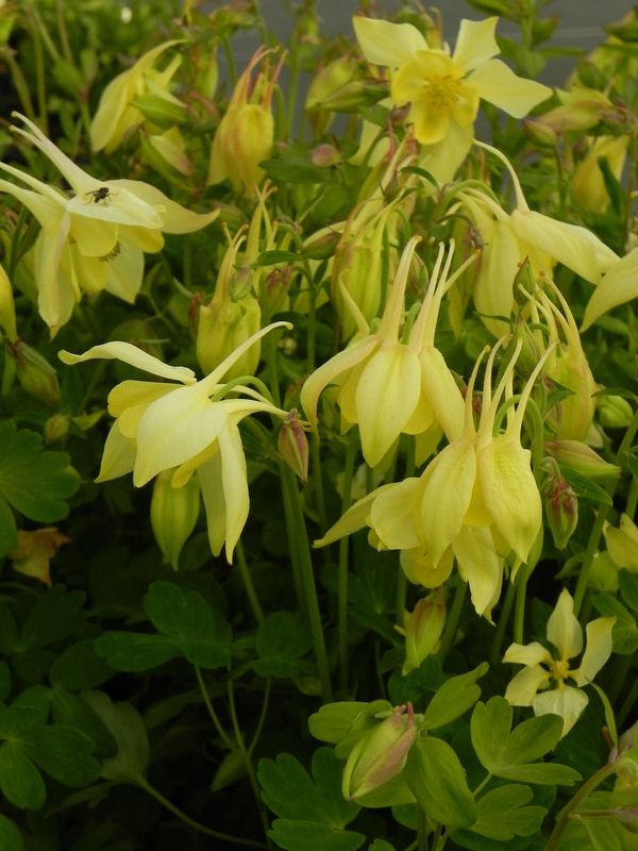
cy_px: 426
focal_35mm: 85
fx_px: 2089
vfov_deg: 23.0
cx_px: 319
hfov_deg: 17.4
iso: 160
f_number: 4.5
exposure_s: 1/800
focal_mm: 15.1
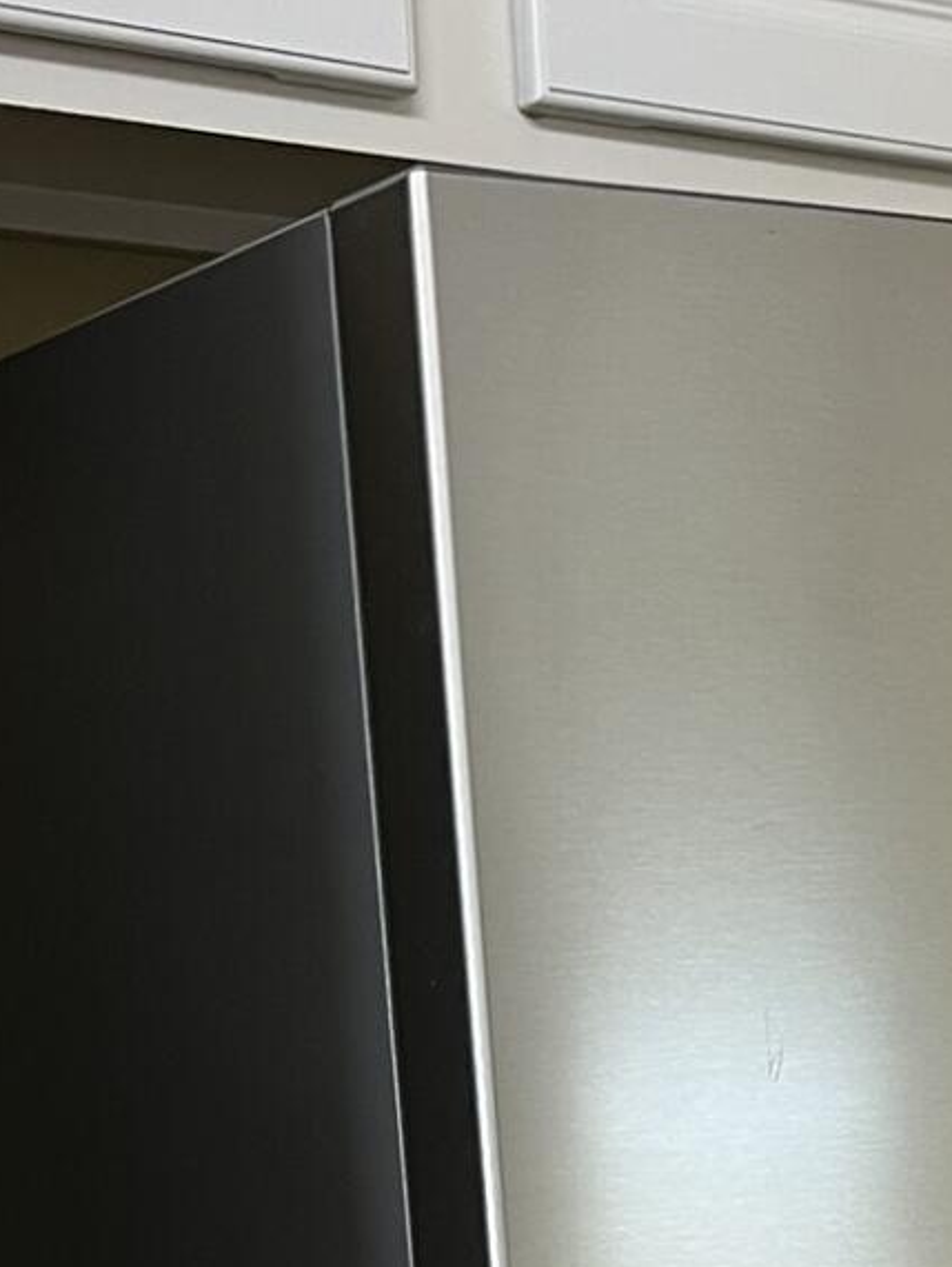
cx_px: 1045
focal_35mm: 91
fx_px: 3333
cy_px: 1704
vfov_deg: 19.6
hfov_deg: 15.8
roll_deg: +2.7
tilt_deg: -12.5
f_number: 1.5
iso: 200
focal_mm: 5.7
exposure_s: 1/60
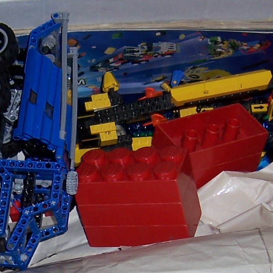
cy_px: 248
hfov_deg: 16.0
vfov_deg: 15.9
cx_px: 52
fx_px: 964
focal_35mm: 108
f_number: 2.8
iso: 80
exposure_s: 1/60
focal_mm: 5.5
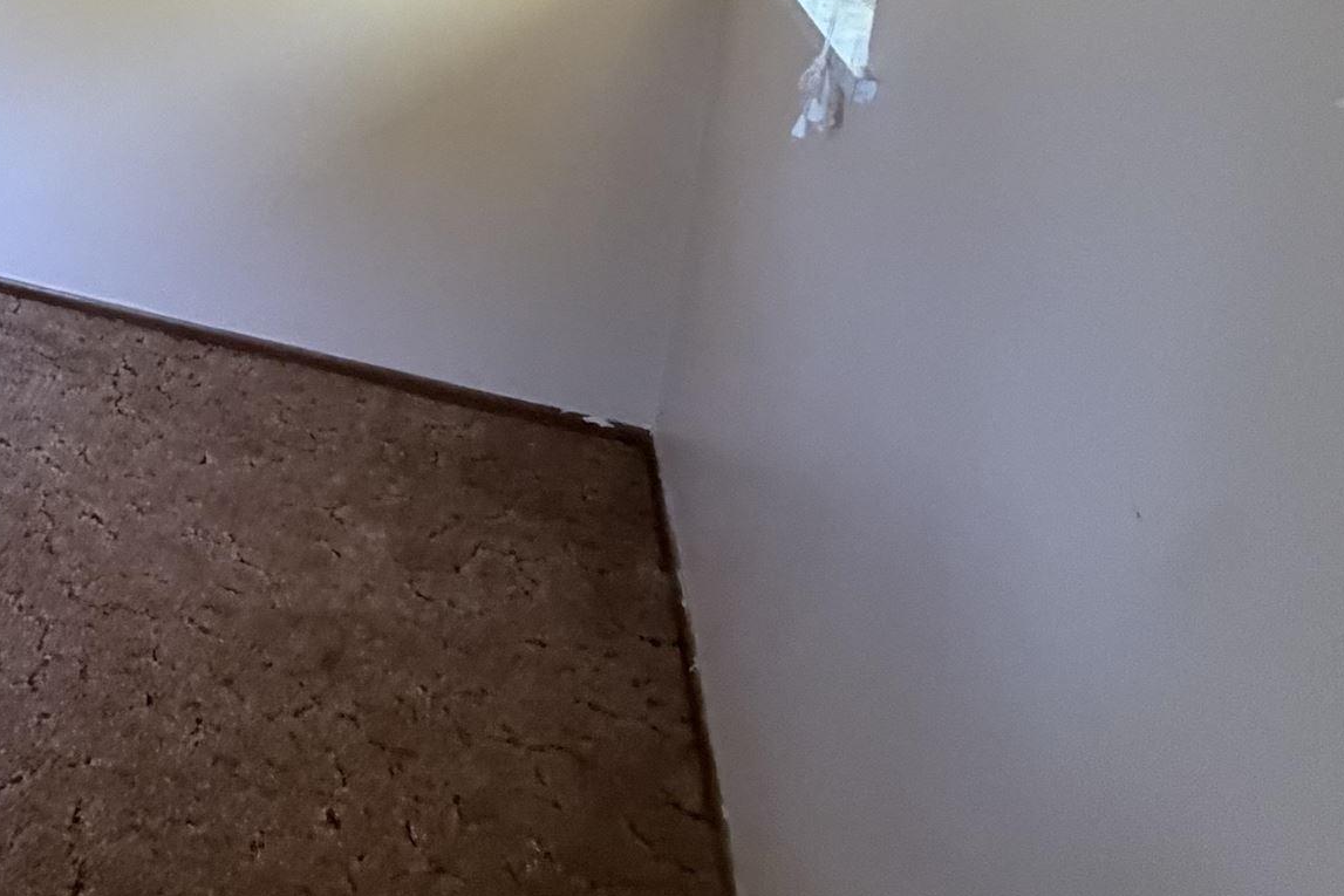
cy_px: -94
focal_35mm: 39
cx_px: -386
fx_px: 1456
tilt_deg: -10.1
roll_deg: +0.2
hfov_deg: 35.1
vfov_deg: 30.5
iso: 640
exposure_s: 1/60
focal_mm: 2.22
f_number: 2.2
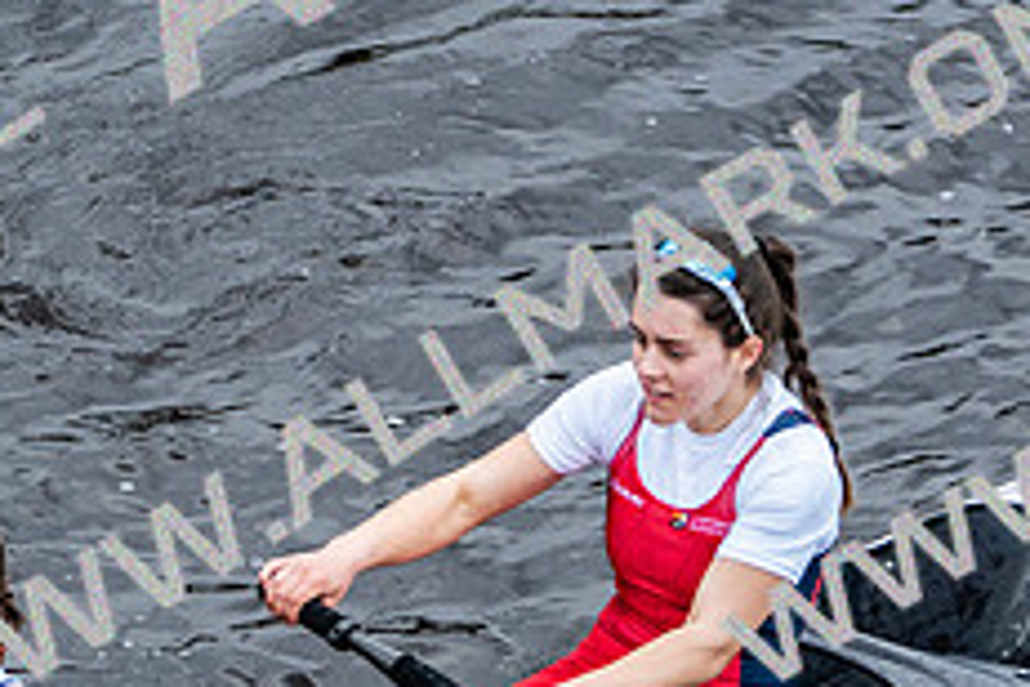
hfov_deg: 2.6
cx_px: 397
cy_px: 756
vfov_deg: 1.8
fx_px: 22401
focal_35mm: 783
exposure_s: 1/1250
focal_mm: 312
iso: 2000
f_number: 6.3
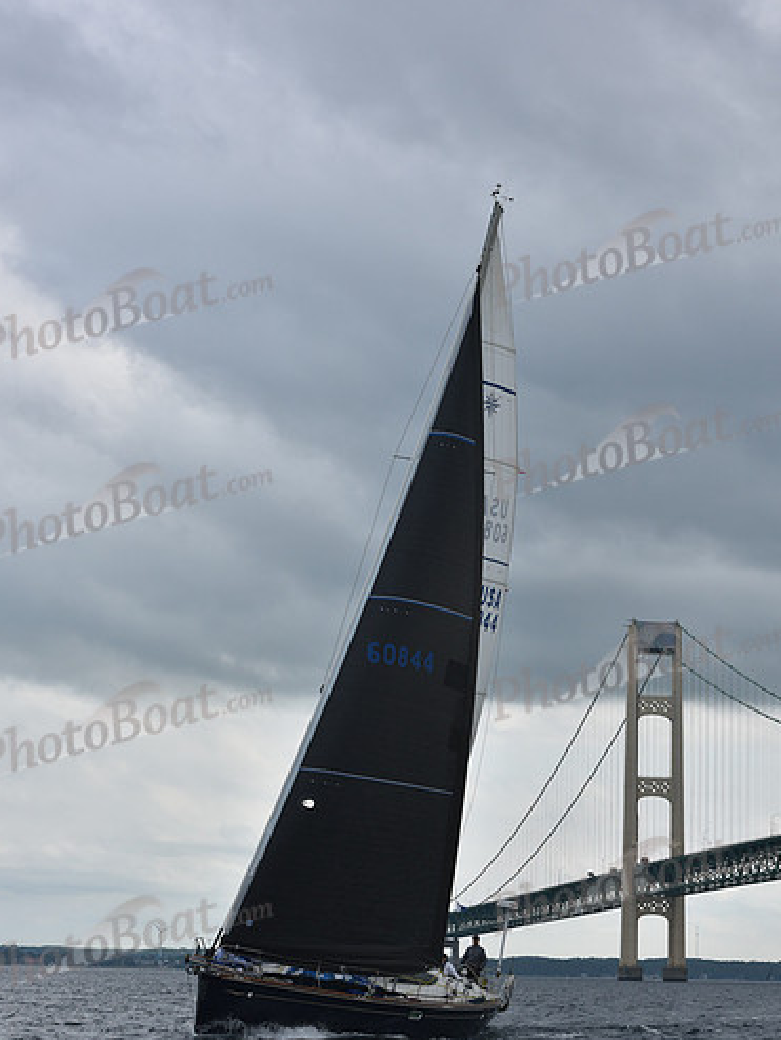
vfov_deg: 22.2
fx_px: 2645
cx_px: 382
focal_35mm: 88
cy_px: 587
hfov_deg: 16.8
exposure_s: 1/800
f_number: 8
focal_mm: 78
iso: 250
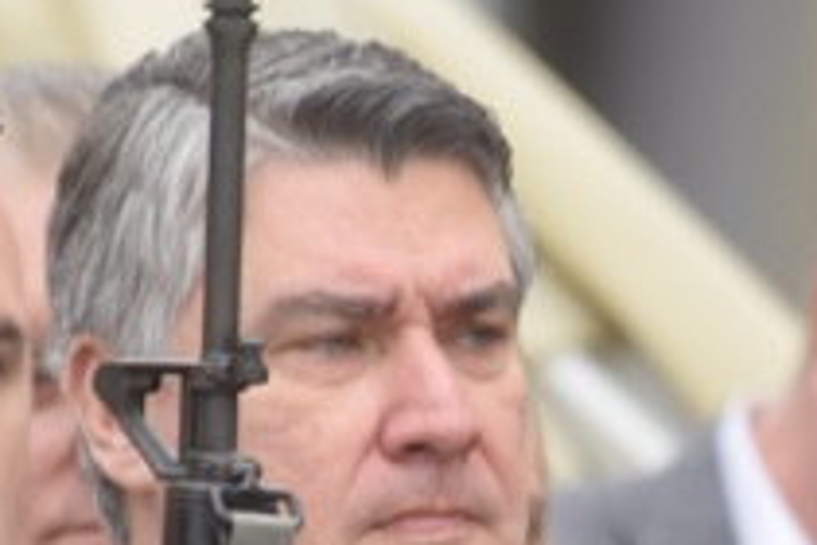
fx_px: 38963
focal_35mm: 1717
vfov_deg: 0.8
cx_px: 704
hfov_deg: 1.2
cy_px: 784
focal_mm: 300
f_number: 5.6
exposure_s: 1/160
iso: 200
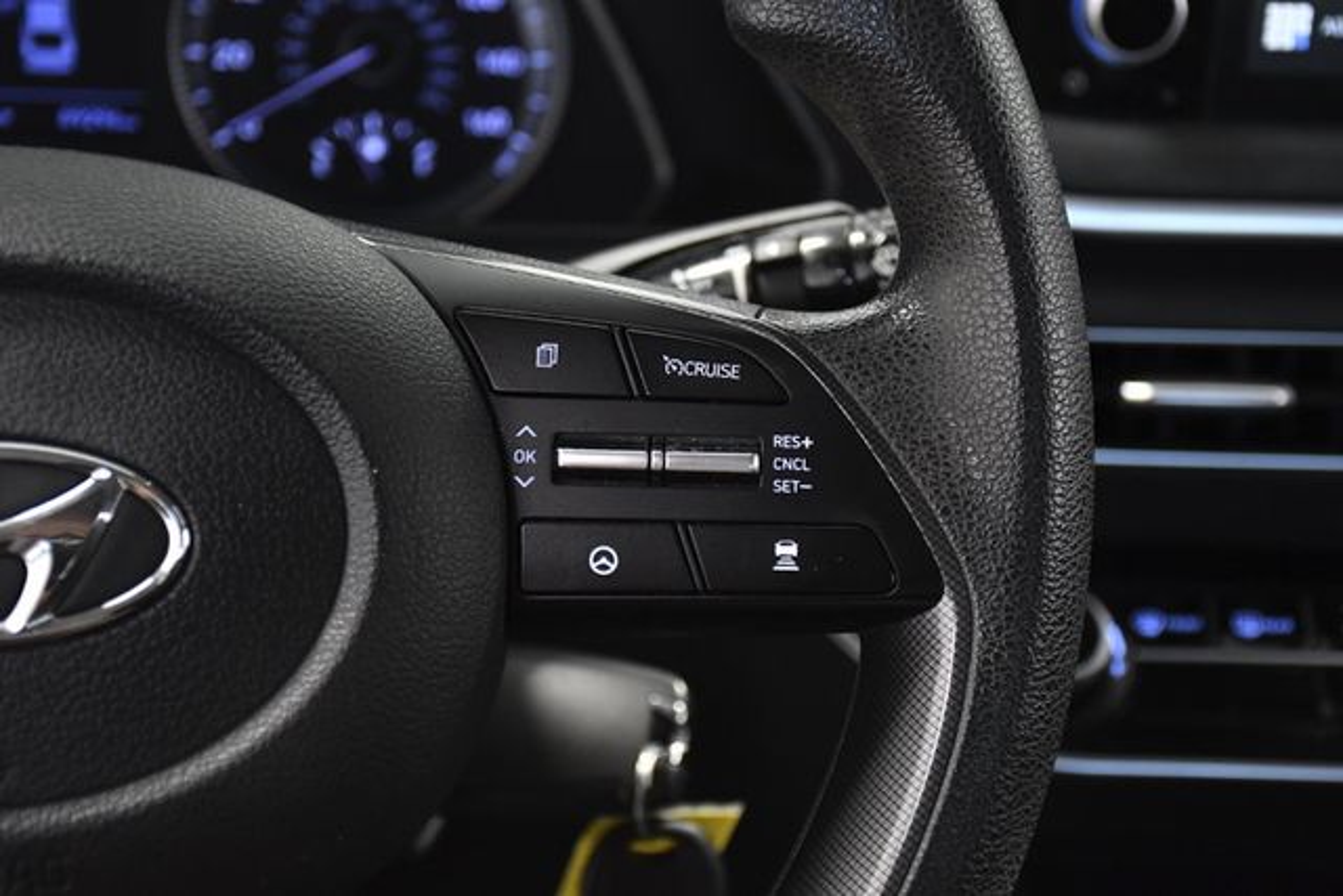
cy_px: 448
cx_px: 672
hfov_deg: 31.9
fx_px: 2351
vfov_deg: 21.6
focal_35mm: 63
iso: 2500
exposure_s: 1/160
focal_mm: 42
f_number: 4.5
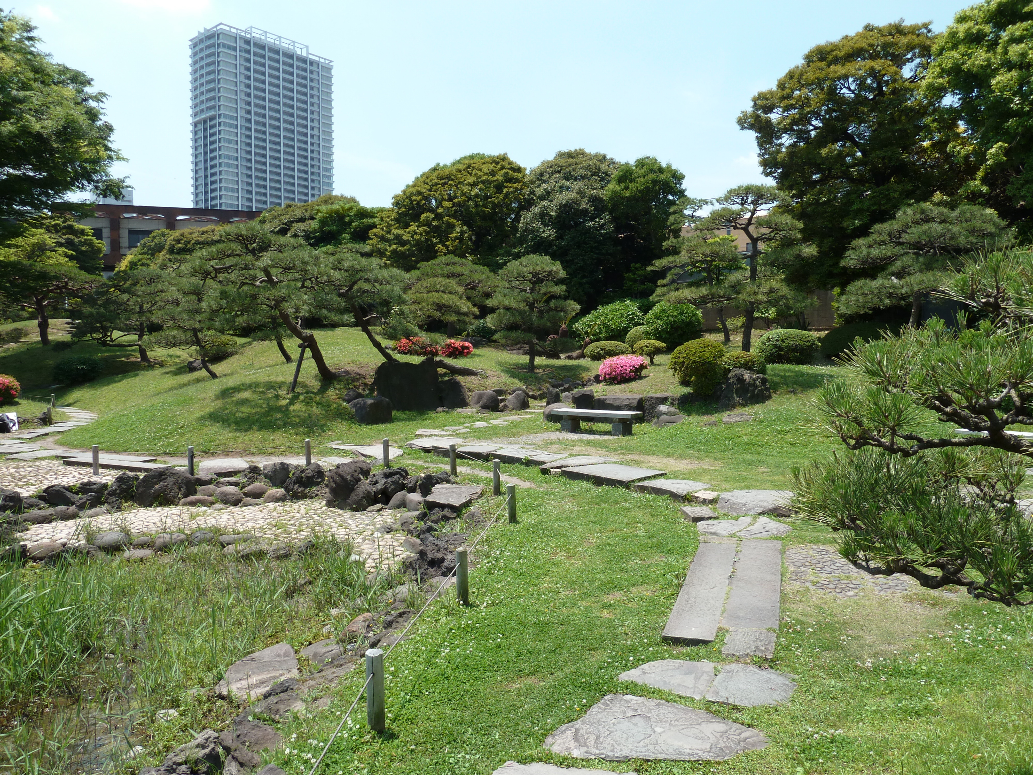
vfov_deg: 54.9
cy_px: 388
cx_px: 516
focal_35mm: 25
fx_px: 746
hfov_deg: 69.4
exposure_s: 1/400
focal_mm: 4.1
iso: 80
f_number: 4
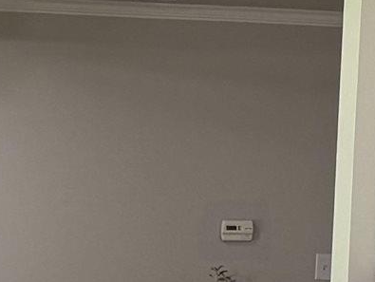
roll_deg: -1.2
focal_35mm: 202
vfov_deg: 7.3
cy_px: 285
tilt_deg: -2.6
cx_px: -59
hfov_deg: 9.7
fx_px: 2190
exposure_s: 1/60
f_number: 1.6
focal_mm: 5.96
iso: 100
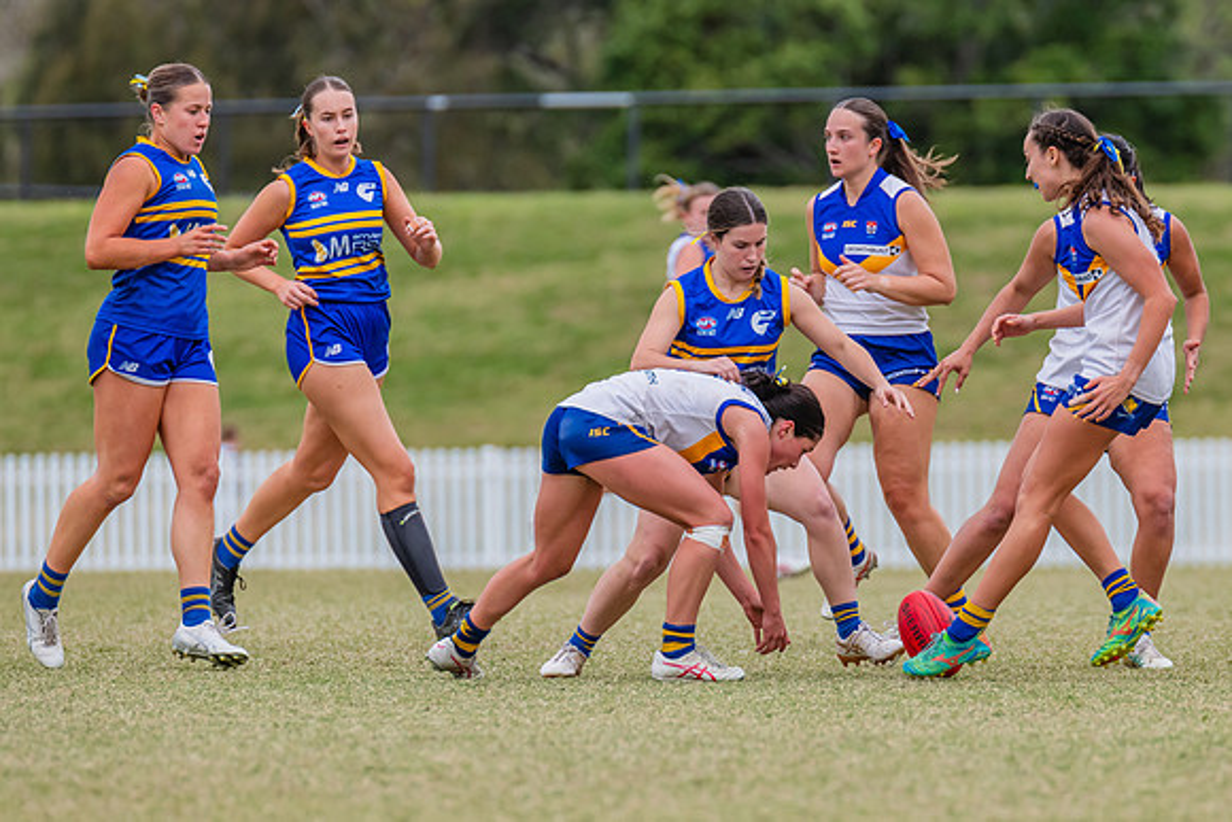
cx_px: 768
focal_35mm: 548
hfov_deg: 3.8
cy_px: 513
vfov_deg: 2.5
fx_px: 18771
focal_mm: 420
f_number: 6.3
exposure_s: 1/1250
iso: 800
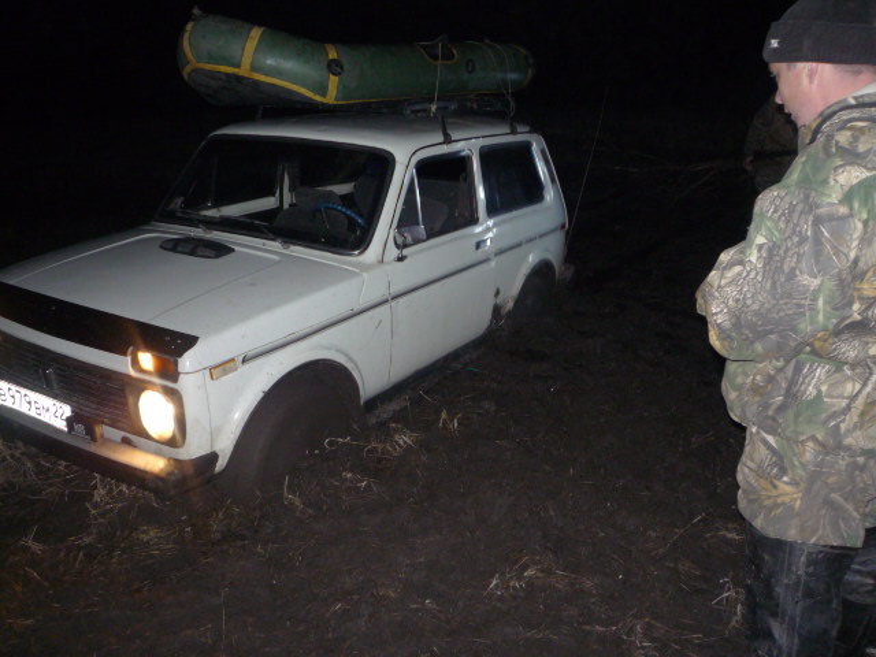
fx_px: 759
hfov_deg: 60.0
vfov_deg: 46.8
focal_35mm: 30
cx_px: 438
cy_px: 328
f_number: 3.3
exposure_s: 1/8
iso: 250
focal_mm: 5.2
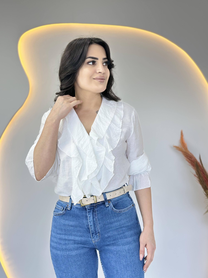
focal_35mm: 48
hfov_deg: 30.3
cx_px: 104
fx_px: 385
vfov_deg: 39.7
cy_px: 139
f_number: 1.78
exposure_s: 1/100
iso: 125
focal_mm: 6.86
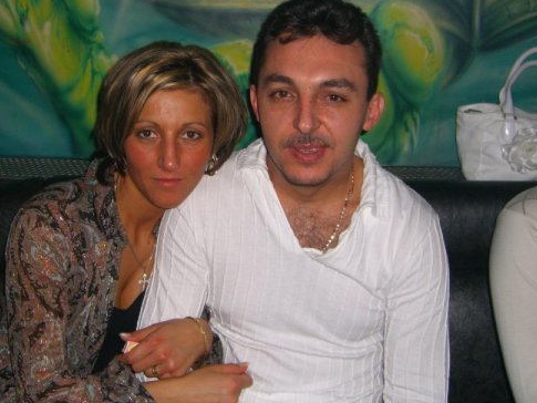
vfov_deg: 30.8
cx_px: 217
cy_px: 165
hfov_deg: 40.3
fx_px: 729
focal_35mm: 47
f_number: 2.8
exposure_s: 1/60
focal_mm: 7.9
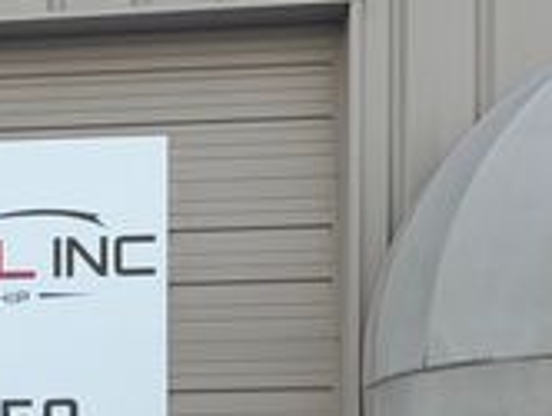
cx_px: -485
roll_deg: +0.5
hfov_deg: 10.0
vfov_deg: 7.9
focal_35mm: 185
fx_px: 2954
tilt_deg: +1.2
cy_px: 636
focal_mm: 6.76
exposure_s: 1/266
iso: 64
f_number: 1.78
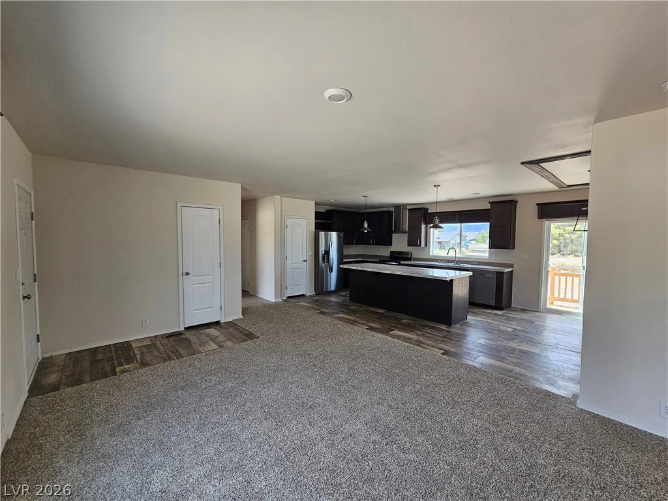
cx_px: 334
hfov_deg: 106.2
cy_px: 250
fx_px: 251
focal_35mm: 13
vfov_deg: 89.9
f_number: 2.2
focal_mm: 2.2
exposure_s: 1/359
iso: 160
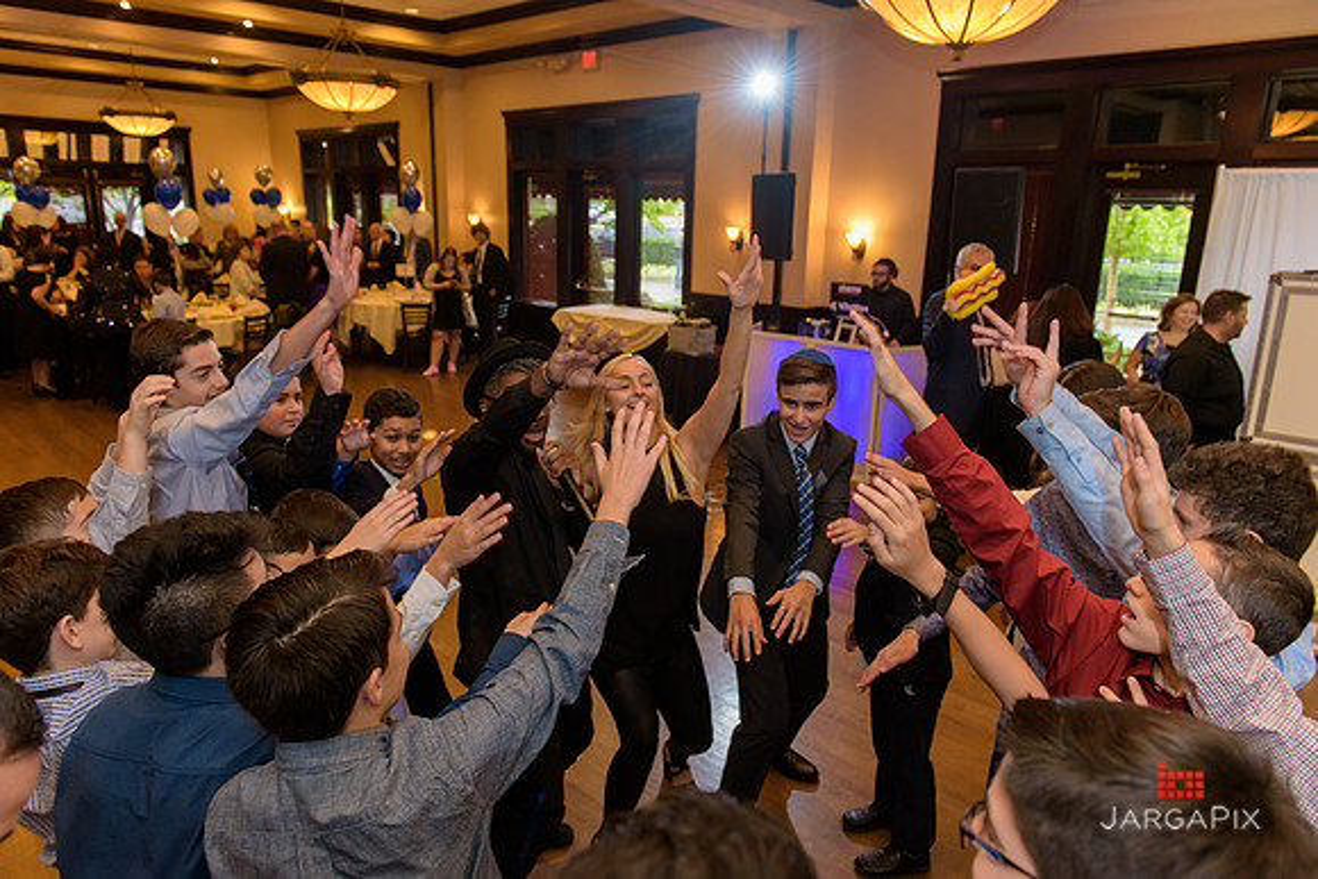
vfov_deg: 53.2
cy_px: 440
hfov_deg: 73.7
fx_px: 879
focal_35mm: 24
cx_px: 659
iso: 1600
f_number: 3.2
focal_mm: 24
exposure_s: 1/125
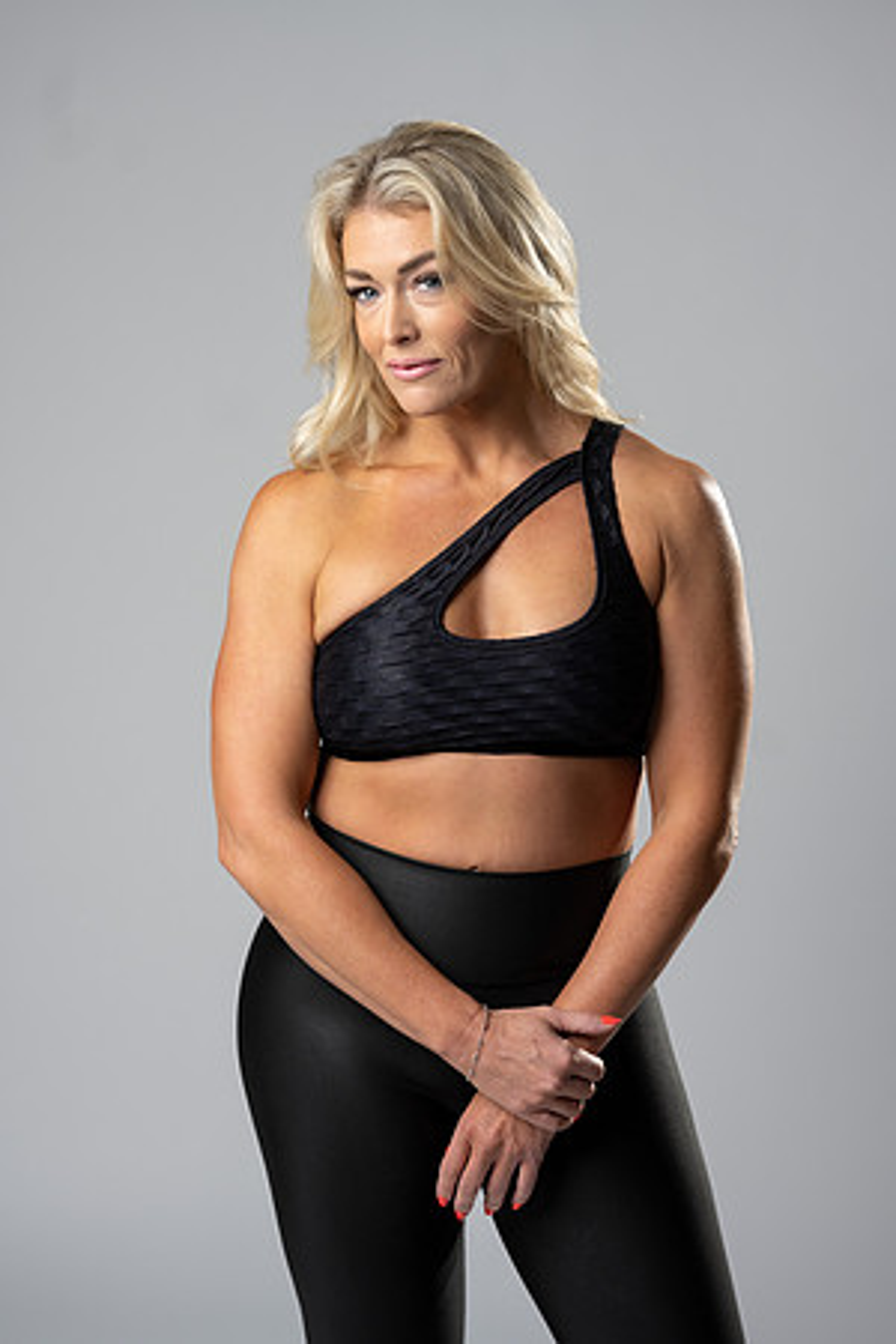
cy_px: 672
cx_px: 448
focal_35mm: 85
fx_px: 3173
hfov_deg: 16.1
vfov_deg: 23.9
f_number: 3.2
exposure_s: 1/160
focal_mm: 85
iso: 200
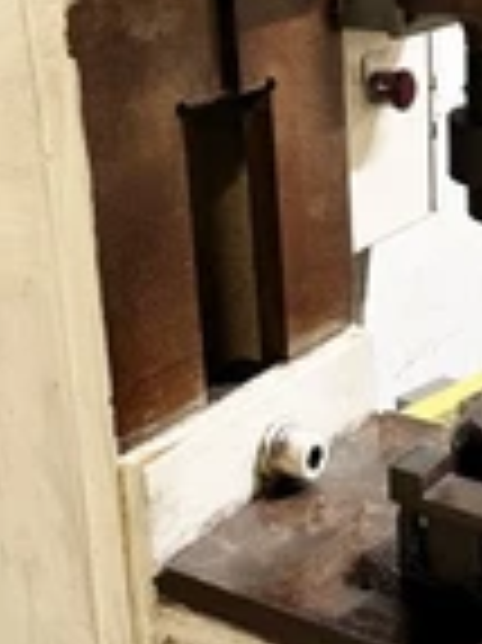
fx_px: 1246
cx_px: 347
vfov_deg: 28.9
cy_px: 248
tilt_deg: -16.9
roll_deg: +1.6
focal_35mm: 67
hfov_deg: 21.8
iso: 200
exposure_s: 1/60
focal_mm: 6.86
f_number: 1.78
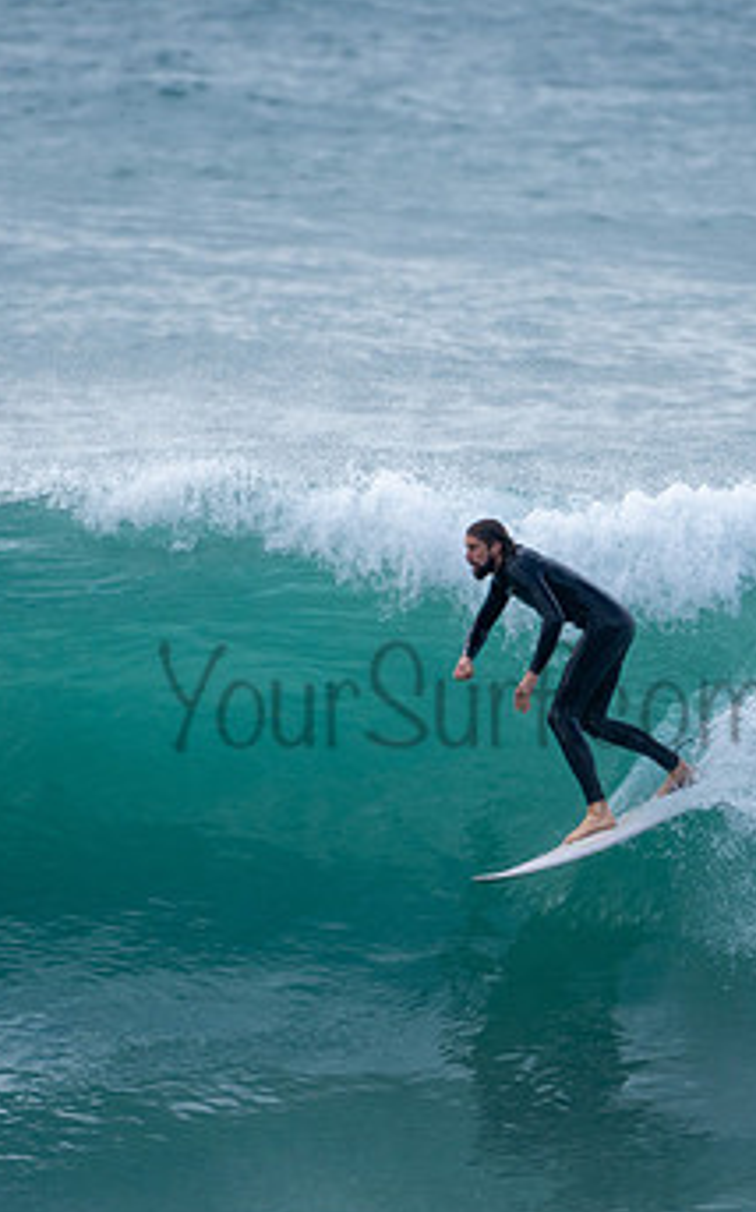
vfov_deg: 1.6
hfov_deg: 1.0
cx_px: 523
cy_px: 666
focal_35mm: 1293
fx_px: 42678
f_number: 5.6
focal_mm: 500
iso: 220
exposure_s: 1/800
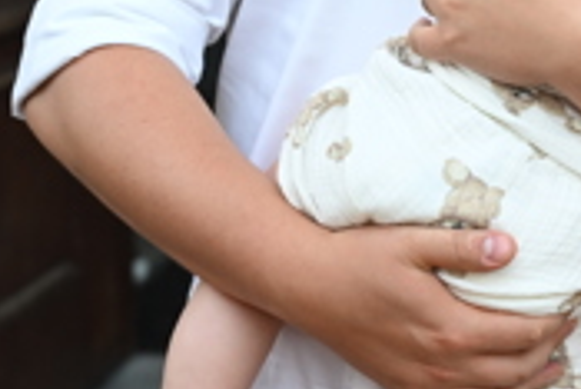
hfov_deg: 14.8
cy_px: -86
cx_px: 574
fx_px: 2196
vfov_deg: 9.9
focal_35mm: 136
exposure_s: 1/1000
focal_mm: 34.5
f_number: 2.8
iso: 800
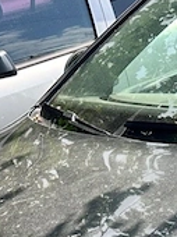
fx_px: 772
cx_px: 386
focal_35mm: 113
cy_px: 315
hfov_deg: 11.4
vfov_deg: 16.4
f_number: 1.78
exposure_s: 1/2469
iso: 80
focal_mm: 6.86
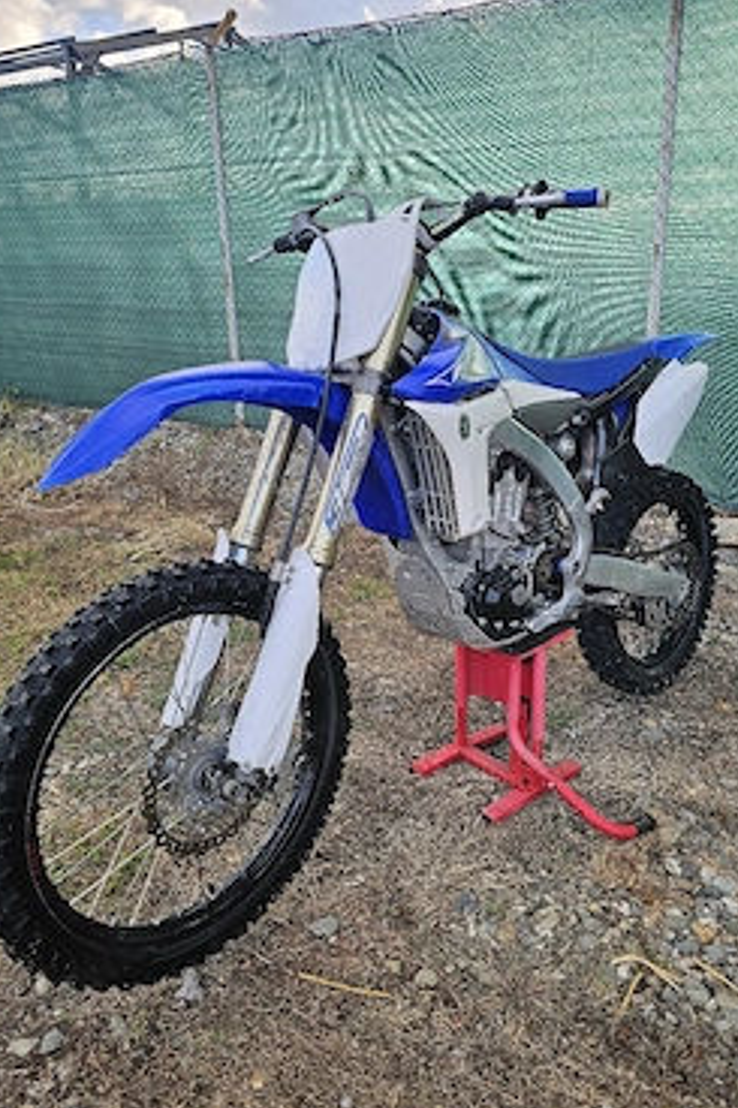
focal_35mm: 26
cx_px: 407
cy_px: 527
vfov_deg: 69.4
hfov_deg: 49.4
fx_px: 800
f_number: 1.7
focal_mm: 6.3
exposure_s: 1/182
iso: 32
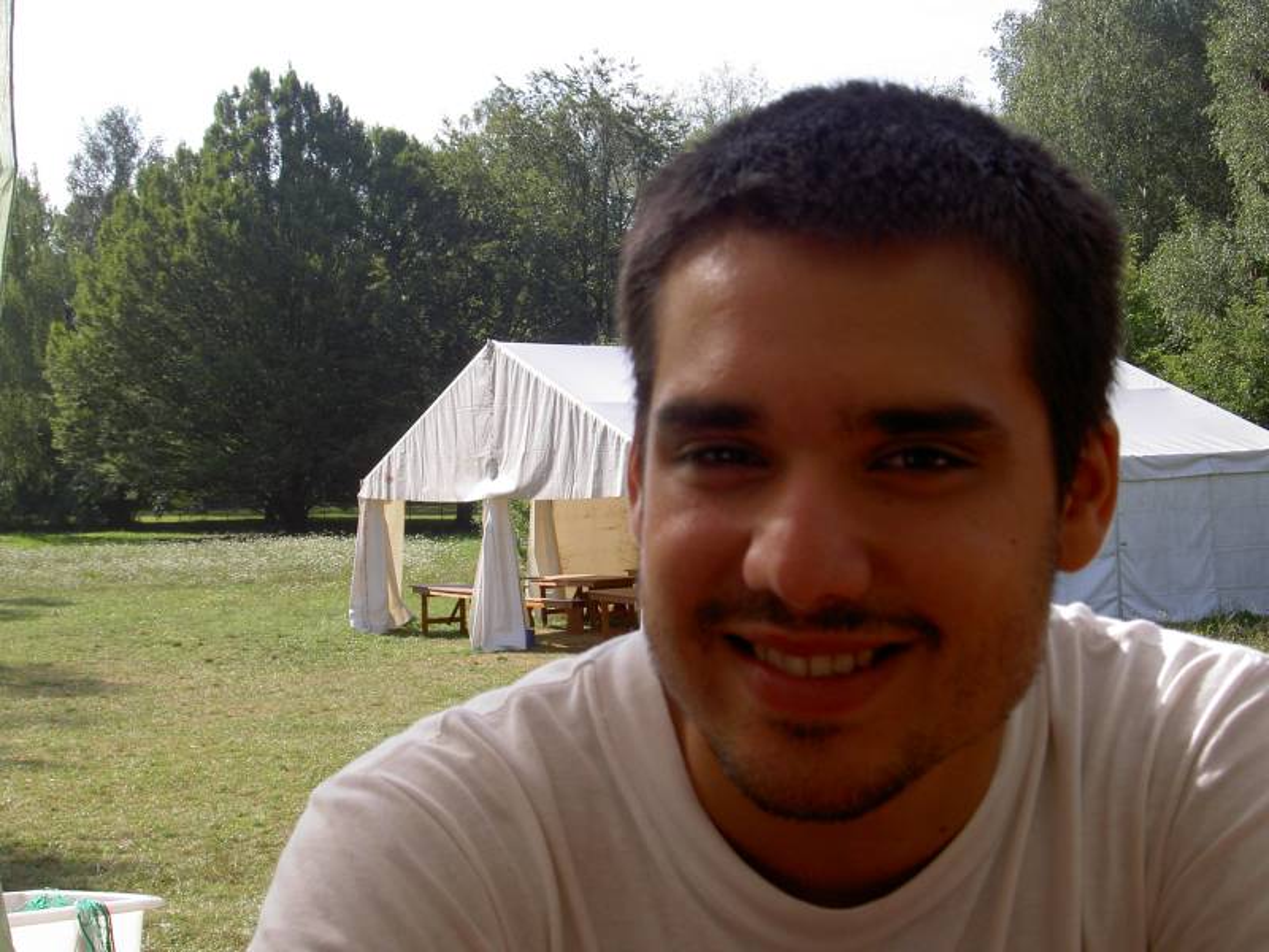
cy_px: 476
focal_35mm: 69
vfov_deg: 21.3
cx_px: 634
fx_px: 2529
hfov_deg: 28.2
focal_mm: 14.2
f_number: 6.1
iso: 100
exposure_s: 1/160
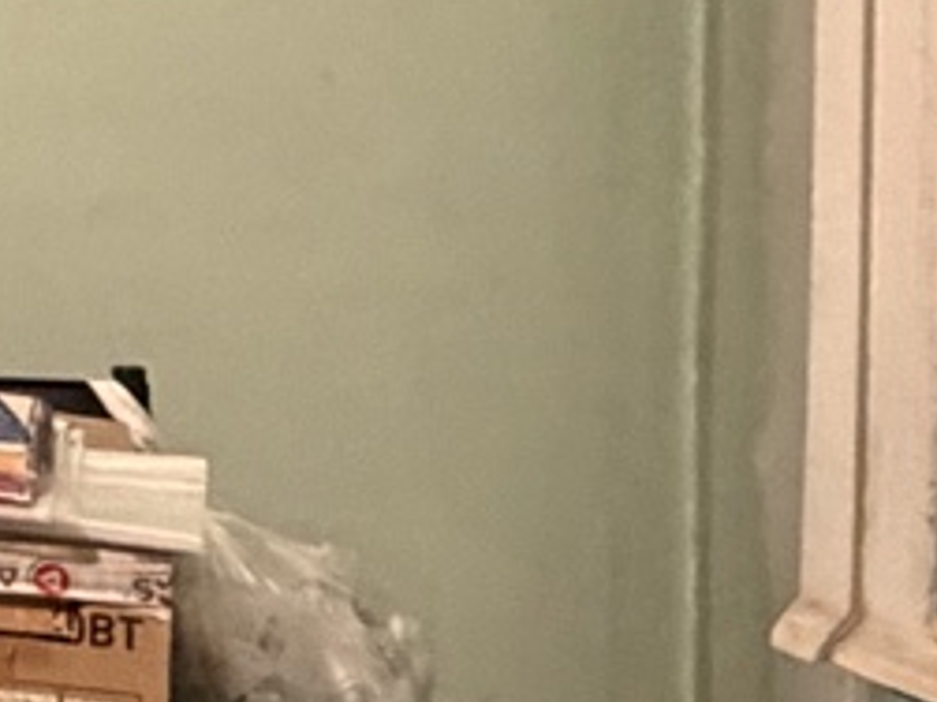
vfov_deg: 13.4
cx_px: -1008
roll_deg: +1.1
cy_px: -168
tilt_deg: -2.3
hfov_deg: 14.7
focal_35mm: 107
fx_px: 2895
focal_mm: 2.22
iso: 1000
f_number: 2.2
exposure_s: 1/50
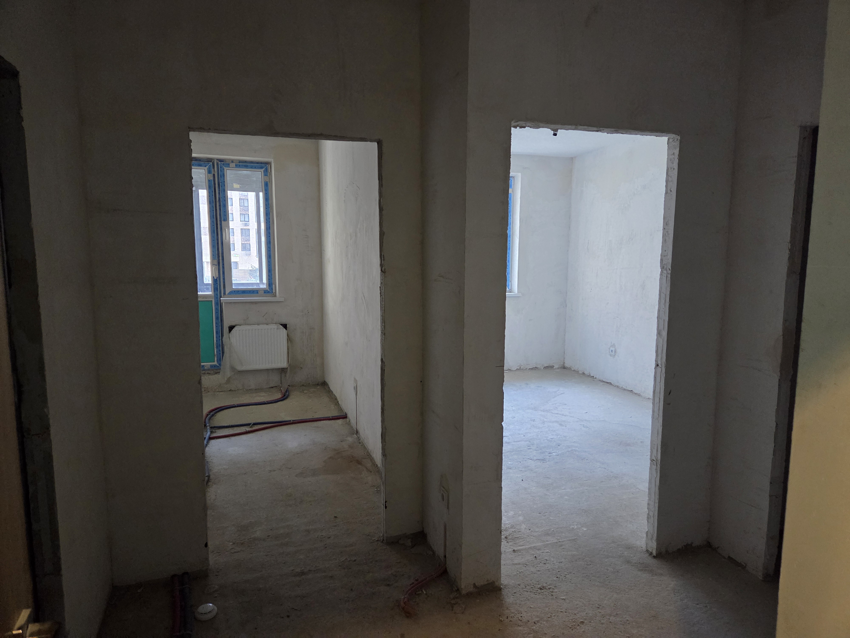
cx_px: 425
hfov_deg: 73.9
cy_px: 319
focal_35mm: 23
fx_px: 565
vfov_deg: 58.9
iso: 1000
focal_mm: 5.4
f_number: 1.8
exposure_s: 1/100
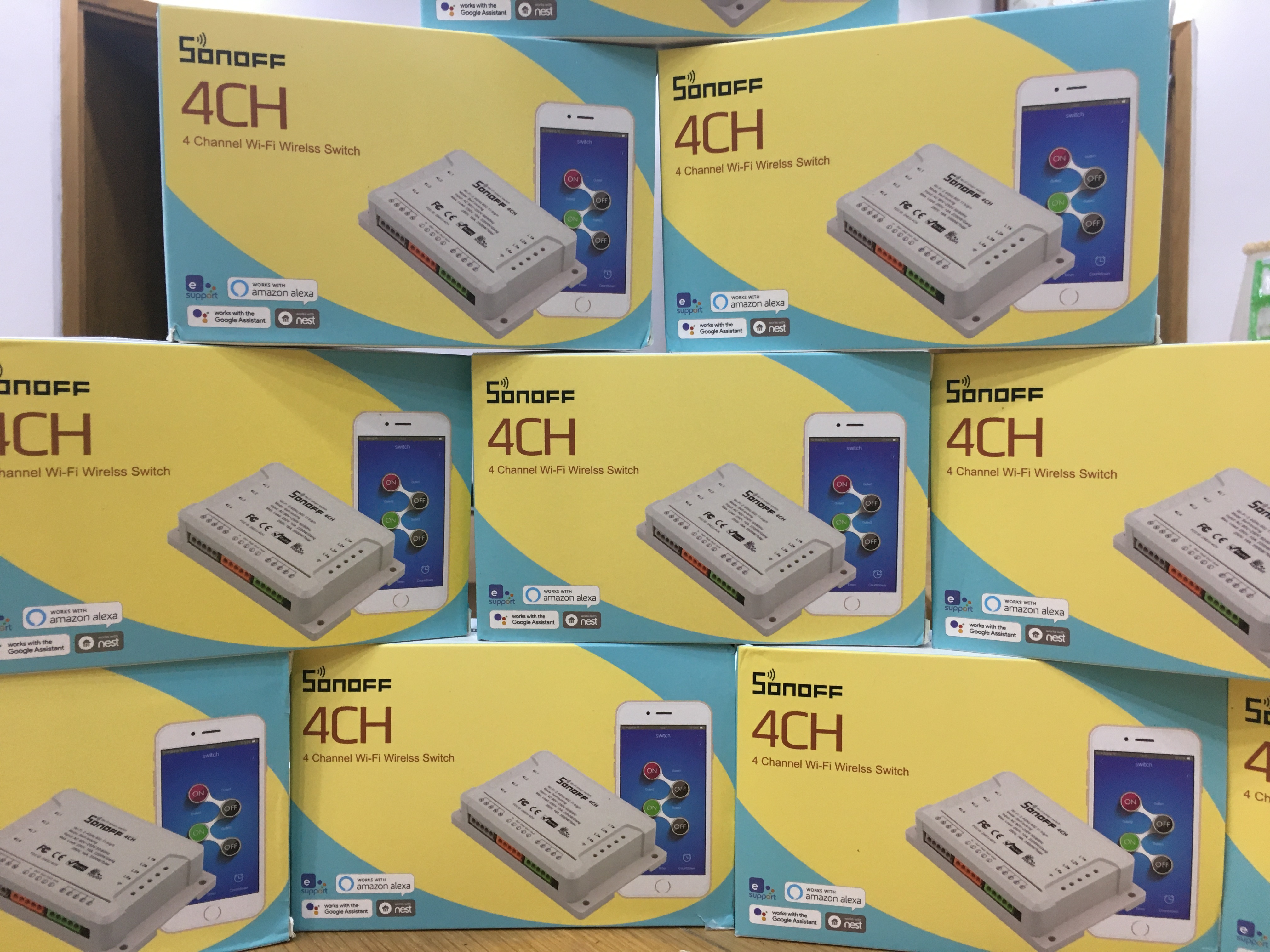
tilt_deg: -1.9
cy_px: 476
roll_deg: -0.5
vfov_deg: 48.2
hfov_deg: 61.7
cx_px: 635
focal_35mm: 29
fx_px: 1064
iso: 100
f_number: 2.2
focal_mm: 4.15
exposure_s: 1/33
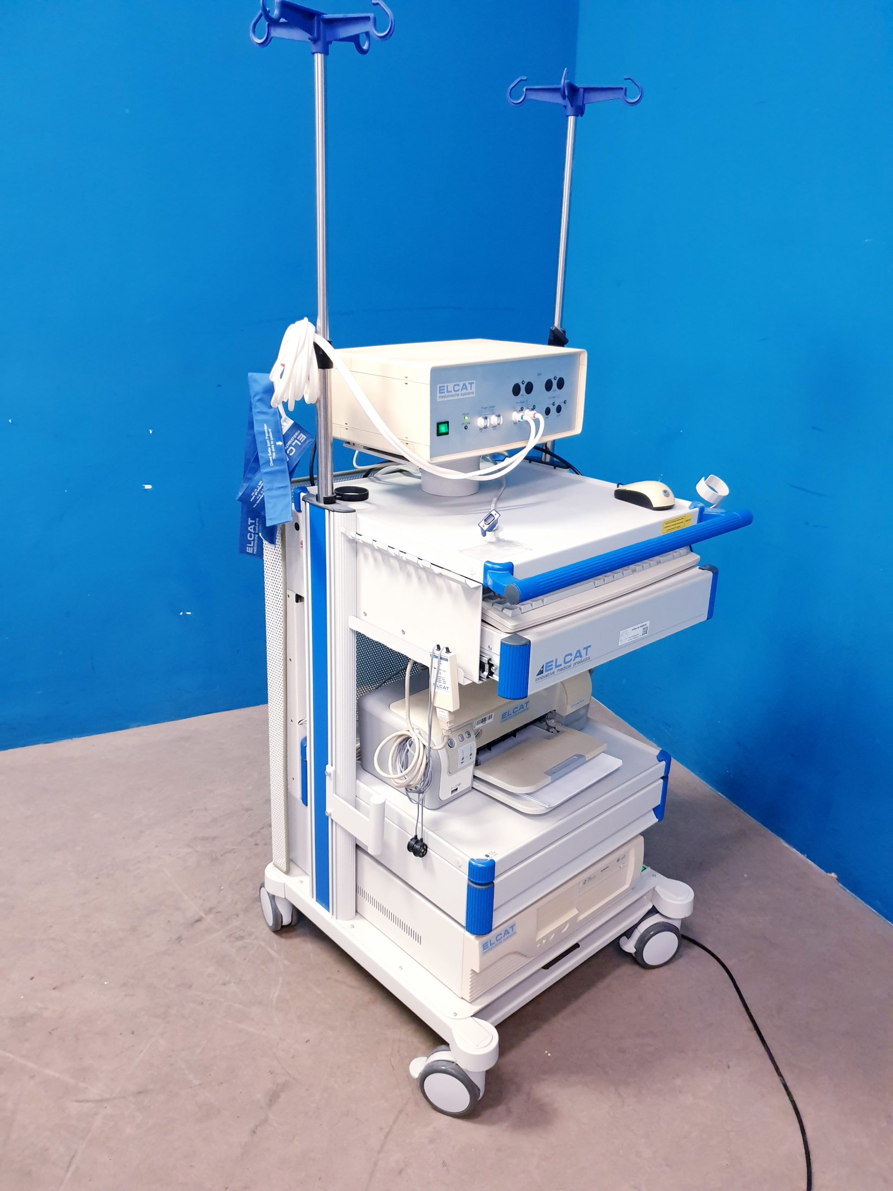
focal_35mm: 26
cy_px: 596
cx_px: 446
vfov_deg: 67.3
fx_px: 894
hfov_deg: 53.1
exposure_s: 1/50
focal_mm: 4.3
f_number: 1.5
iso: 320
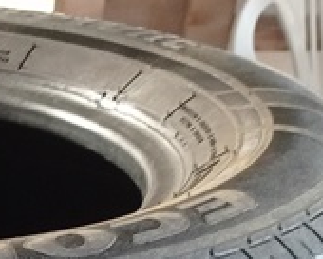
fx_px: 1568
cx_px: -298
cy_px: 661
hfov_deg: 10.8
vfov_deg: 8.5
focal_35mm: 164
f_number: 1.79
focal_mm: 4.7
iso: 424
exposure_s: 1/24
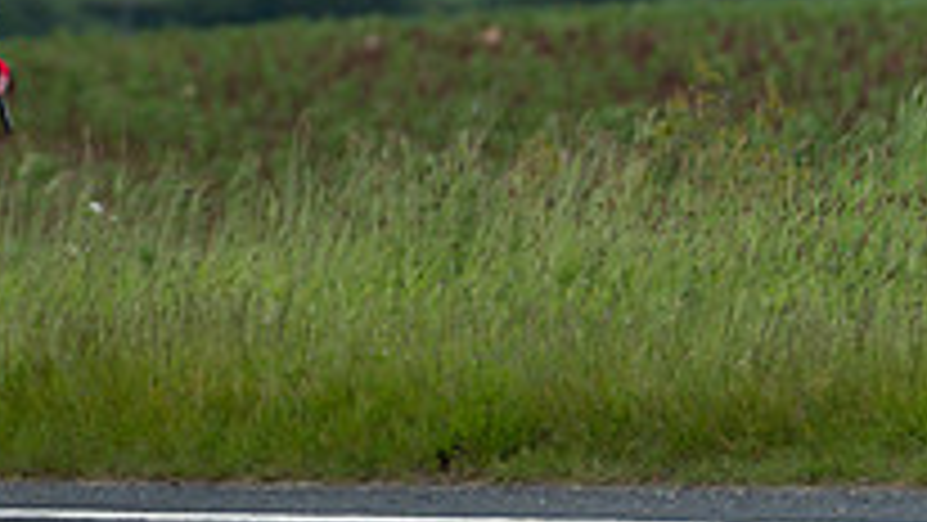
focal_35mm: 575
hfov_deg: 3.7
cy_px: -127
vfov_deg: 2.1
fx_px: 14137
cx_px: -248
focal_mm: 150
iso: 250
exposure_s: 1/500
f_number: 3.2
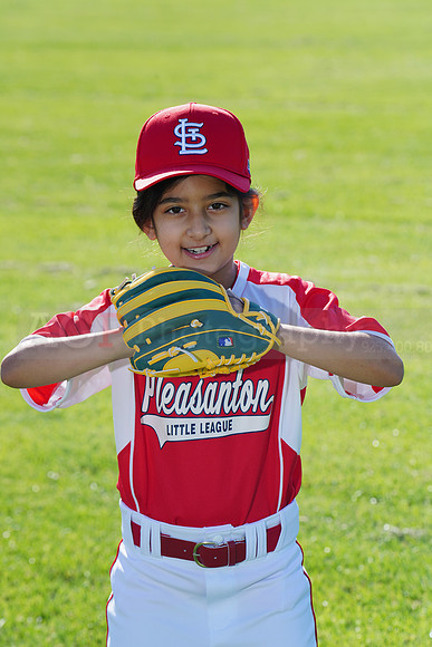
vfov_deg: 10.6
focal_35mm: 194
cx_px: 216
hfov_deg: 7.1
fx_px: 3490
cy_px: 324
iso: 200
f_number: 10
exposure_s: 1/200
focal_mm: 194
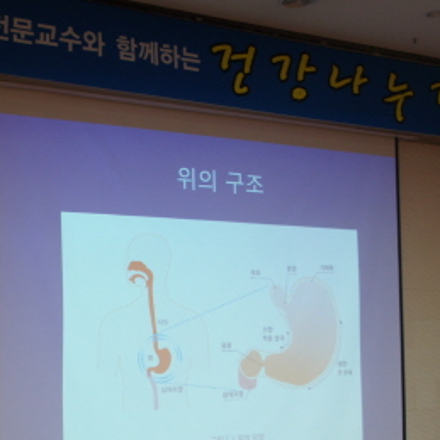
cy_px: 314
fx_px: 964
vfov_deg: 25.5
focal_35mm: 67
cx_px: 109
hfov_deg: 25.4
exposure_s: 1/25
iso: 400
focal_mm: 22
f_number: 4
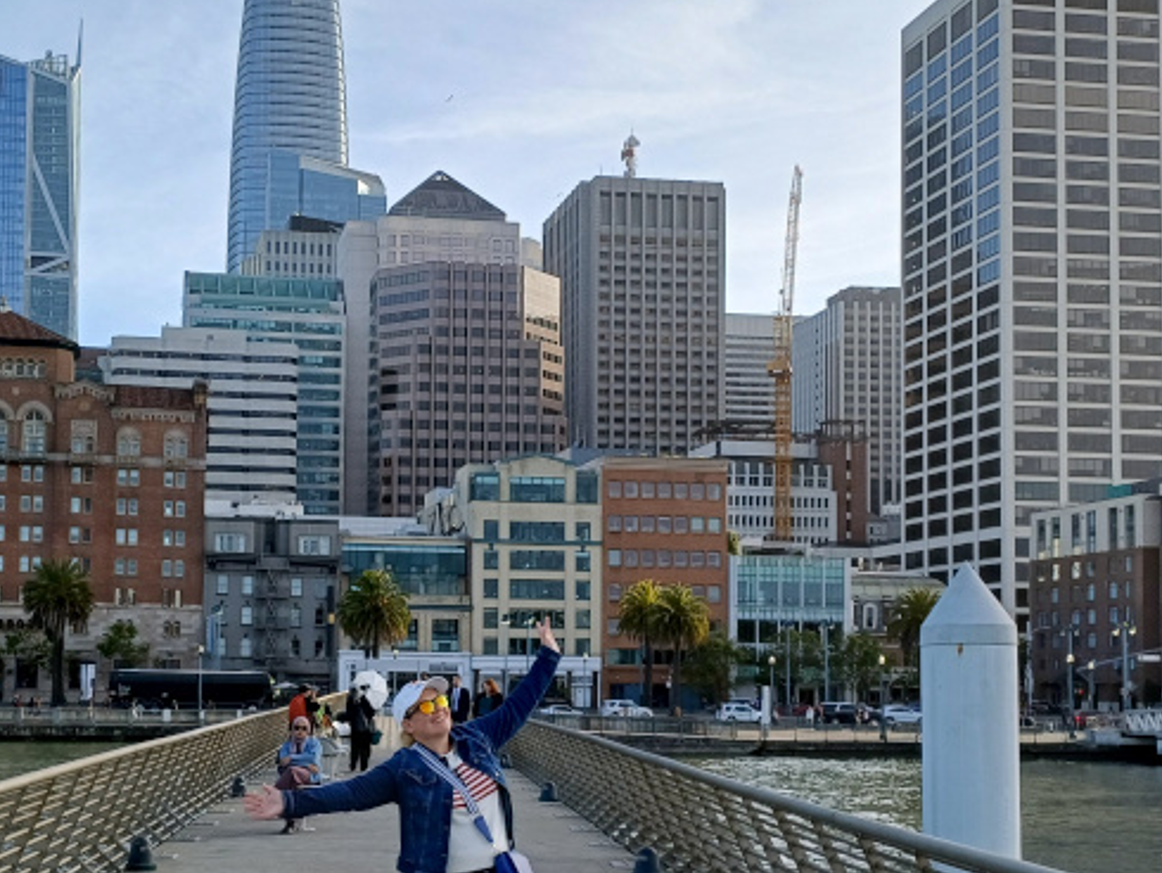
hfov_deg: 37.3
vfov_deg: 28.5
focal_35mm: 51
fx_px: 1713
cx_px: 439
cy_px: 553
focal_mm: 4.65
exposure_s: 1/717
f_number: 1.8
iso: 50
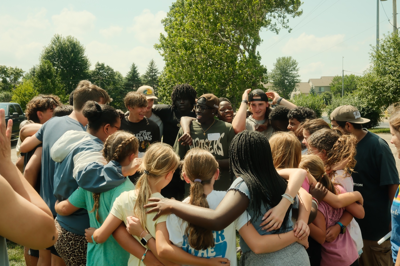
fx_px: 456
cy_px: 133
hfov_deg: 47.4
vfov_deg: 32.6
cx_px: 200
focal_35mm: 41
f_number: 8
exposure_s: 1/250
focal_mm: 27
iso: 640
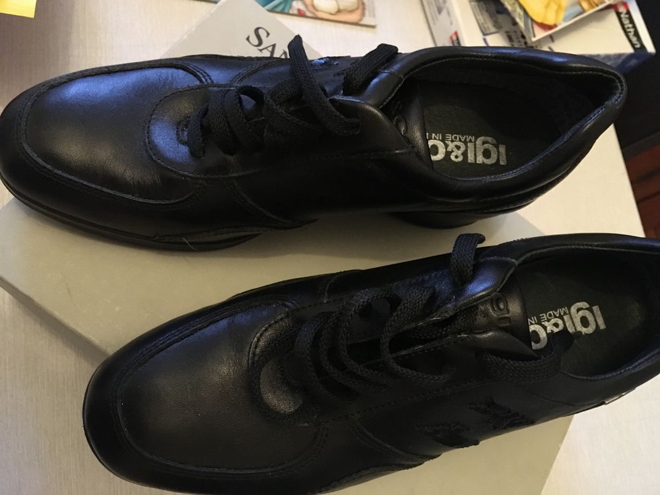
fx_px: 553
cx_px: 330
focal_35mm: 29
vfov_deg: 48.2
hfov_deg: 61.7
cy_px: 248
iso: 320
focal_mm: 4.15
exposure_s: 1/17
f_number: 2.2
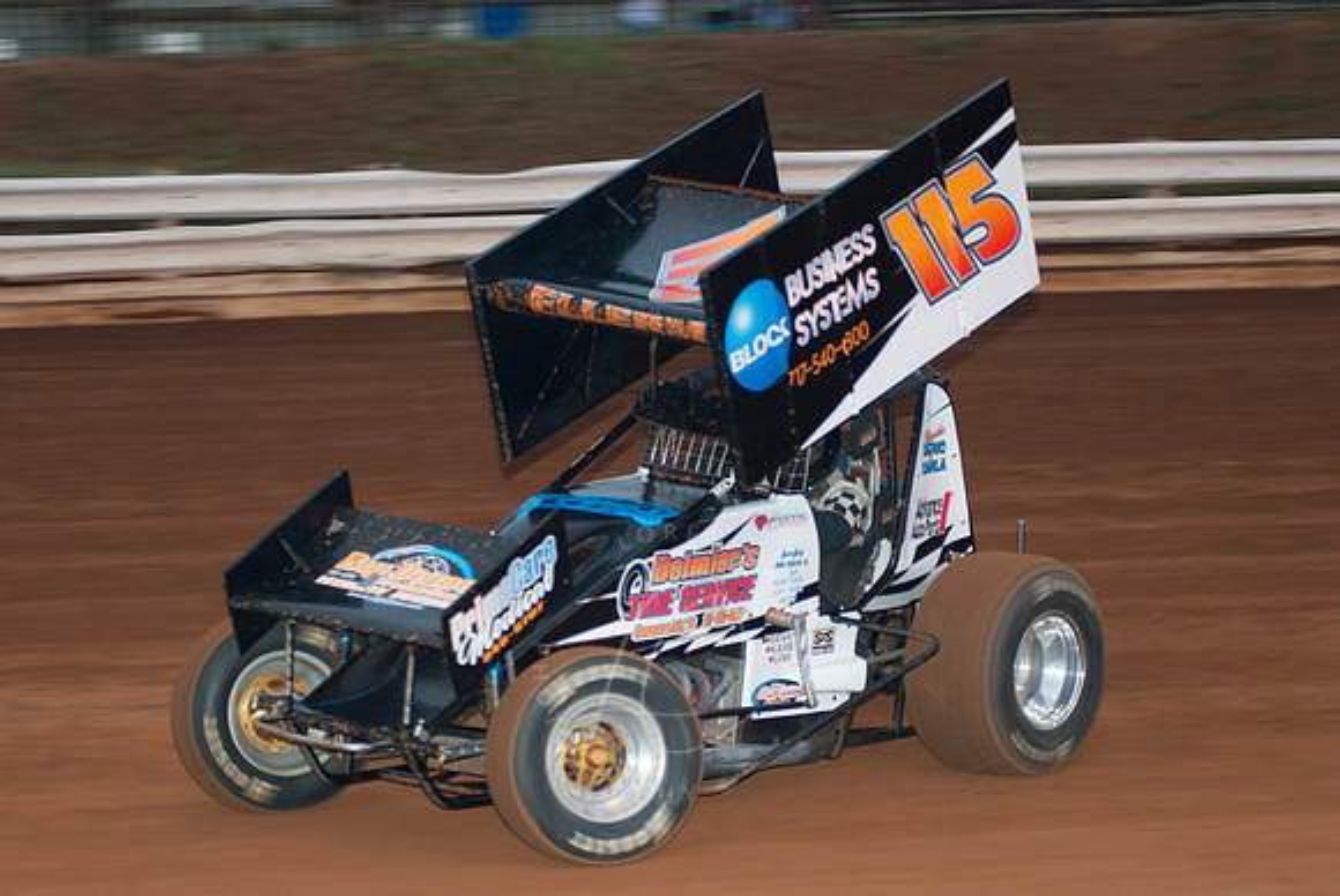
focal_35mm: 120
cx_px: 670
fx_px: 4471
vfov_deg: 11.4
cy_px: 448
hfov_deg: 17.0
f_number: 3.2
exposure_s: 1/320
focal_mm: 80
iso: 400
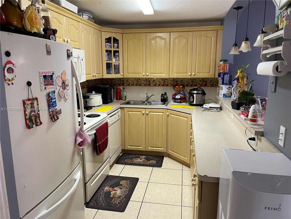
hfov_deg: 67.3
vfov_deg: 53.1
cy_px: 110
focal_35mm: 26
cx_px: 146
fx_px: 219
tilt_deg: -11.8
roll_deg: +0.2
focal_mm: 5.1
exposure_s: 1/60
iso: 160
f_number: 1.6
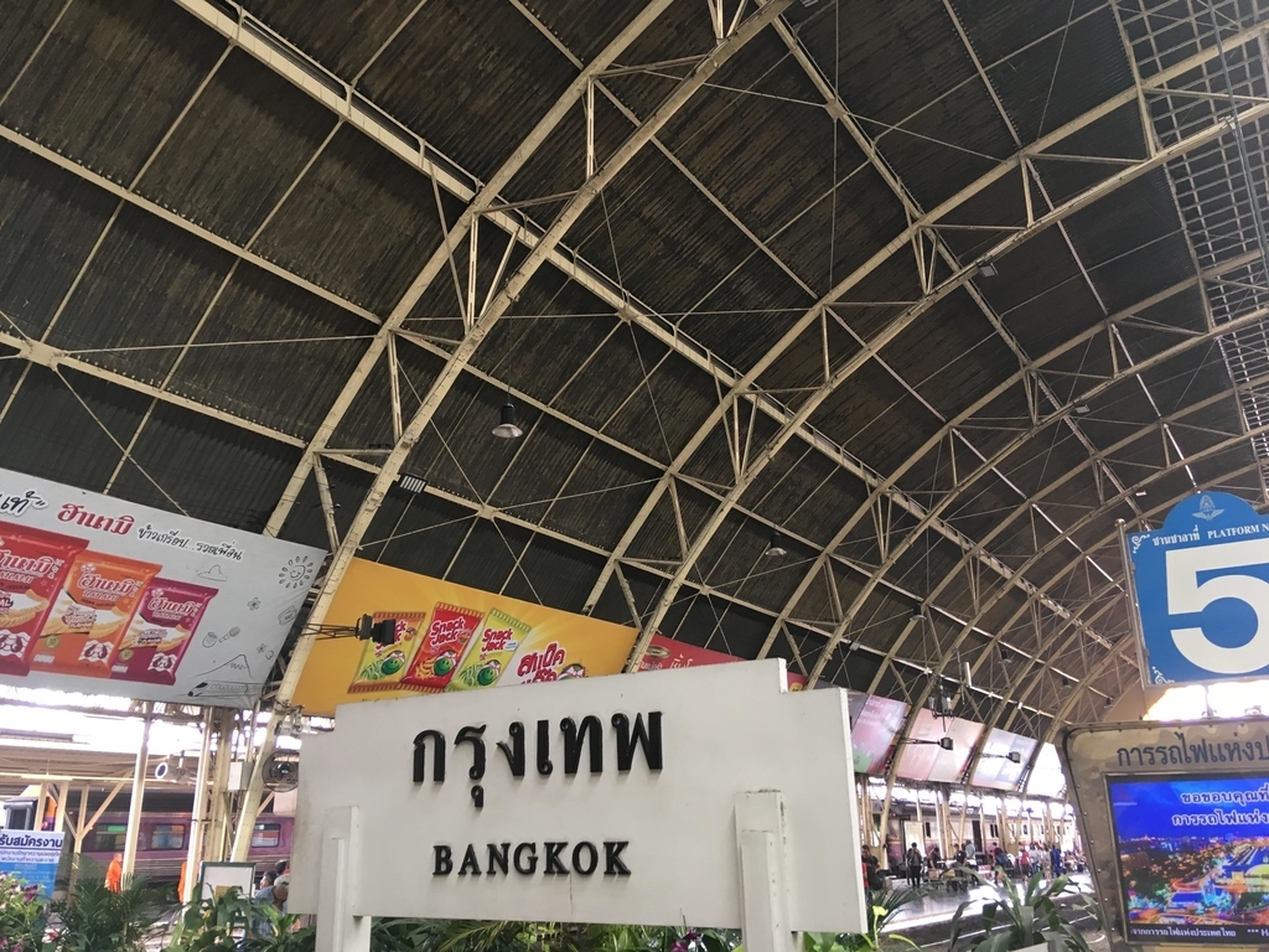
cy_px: 476
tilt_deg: +19.8
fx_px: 1063
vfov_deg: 48.2
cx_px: 634
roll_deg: +0.0
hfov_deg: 61.7
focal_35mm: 29
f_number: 2.2
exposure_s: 1/33
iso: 100
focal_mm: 4.15
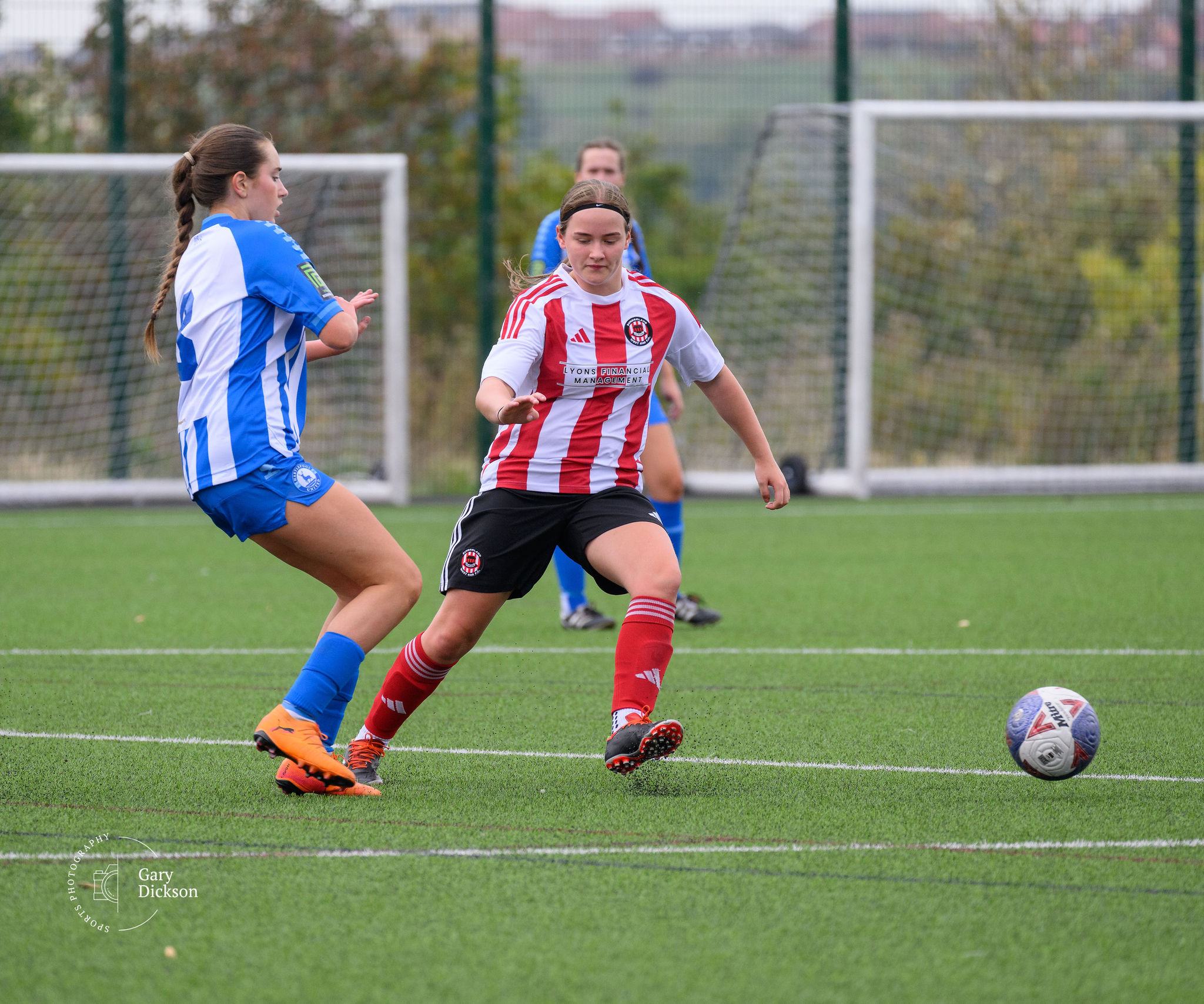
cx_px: 512
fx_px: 14829
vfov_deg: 3.9
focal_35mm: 409
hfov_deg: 4.6
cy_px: 507
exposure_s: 1/1250
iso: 1000
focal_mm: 290
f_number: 5.3
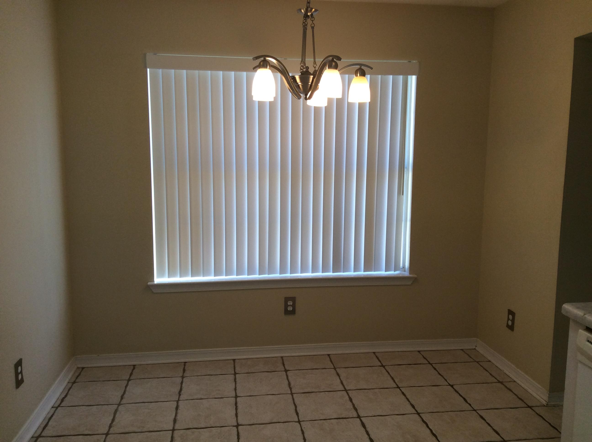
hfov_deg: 56.9
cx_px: 296
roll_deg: +0.7
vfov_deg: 44.1
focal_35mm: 32
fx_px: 546
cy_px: 221
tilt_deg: -9.4
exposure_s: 1/100
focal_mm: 3.3
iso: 40
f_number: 2.4
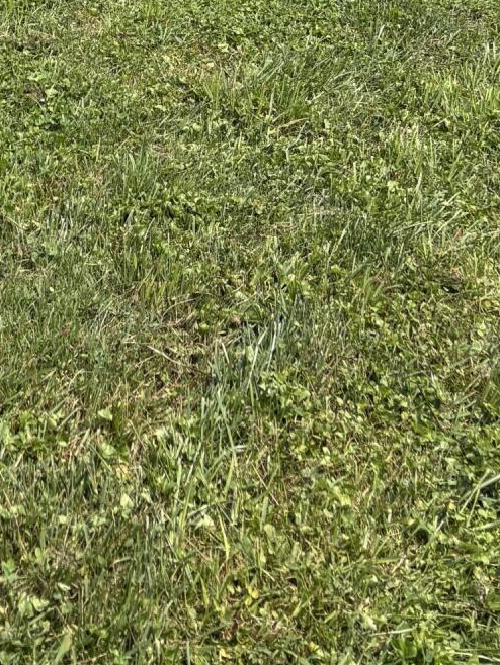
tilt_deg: -12.7
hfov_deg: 17.9
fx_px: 1520
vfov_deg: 21.2
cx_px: -78
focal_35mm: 79
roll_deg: -0.1
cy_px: -303
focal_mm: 5.96
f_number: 1.6
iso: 50
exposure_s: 1/2865
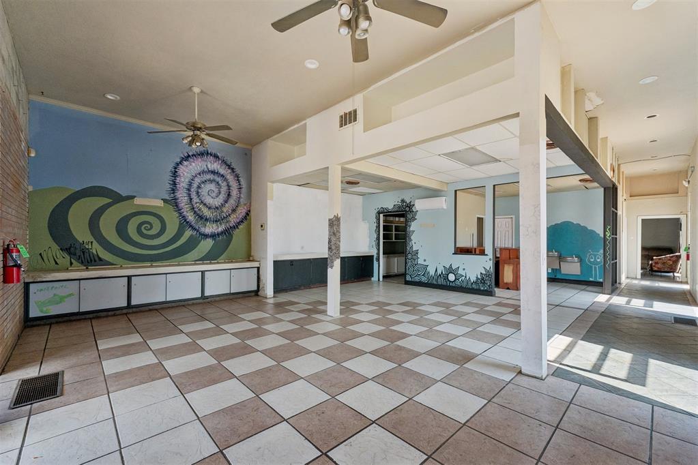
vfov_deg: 77.3
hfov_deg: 100.4
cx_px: 349
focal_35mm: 15
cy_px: 232
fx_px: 291
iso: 200
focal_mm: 10
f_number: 8
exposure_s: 1/50
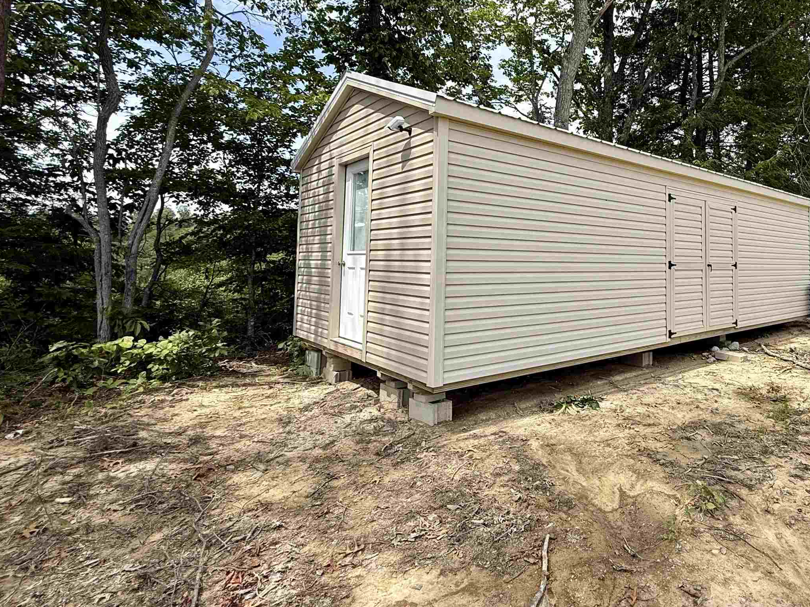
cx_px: 580
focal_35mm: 21
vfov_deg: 62.8
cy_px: 237
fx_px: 491
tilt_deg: +2.3
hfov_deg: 74.8
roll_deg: -1.0
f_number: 2.2
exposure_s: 1/1399
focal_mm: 2.22
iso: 50
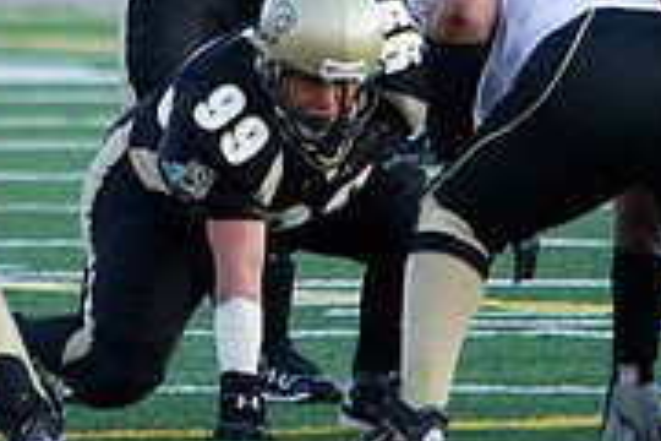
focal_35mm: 1613
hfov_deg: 1.3
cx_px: 132
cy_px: -96
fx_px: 29614
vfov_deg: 0.9
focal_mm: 500
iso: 11400
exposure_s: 1/1000
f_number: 6.3
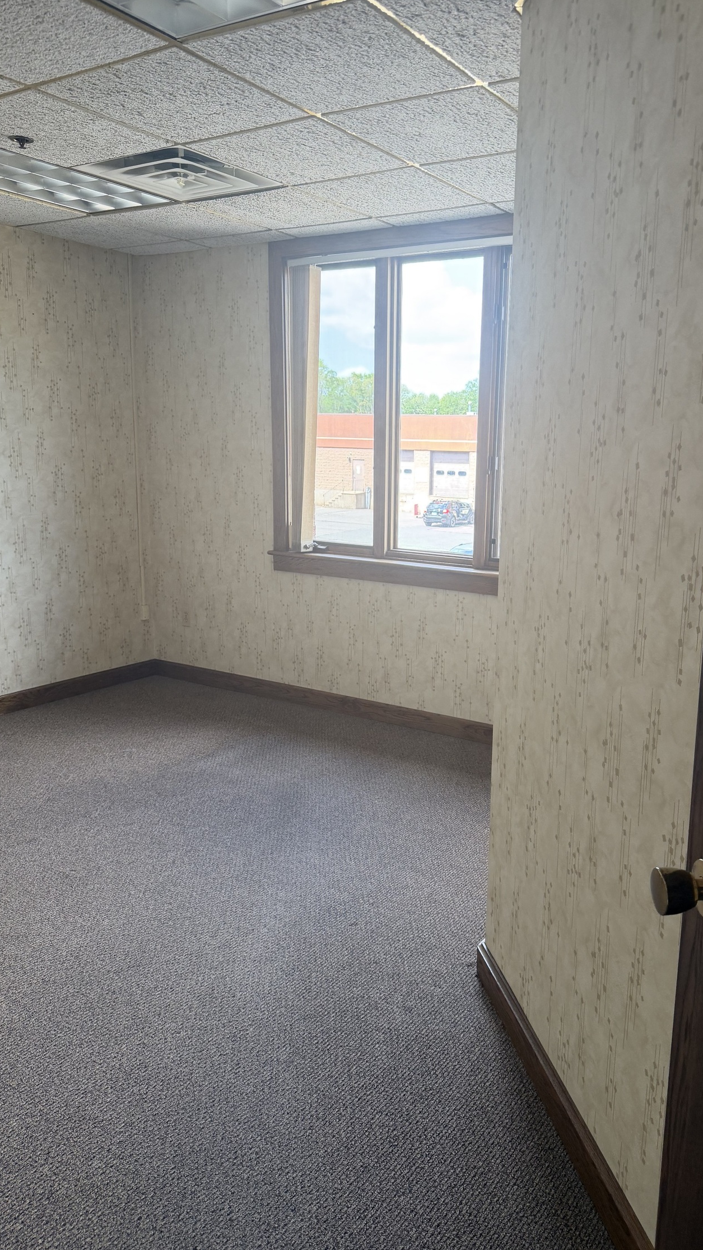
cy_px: 612
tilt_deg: -12.3
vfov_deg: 69.9
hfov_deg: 42.7
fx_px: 895
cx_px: 428
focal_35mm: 27
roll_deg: -2.3
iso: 125
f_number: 1.78
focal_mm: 6.76
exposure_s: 1/121
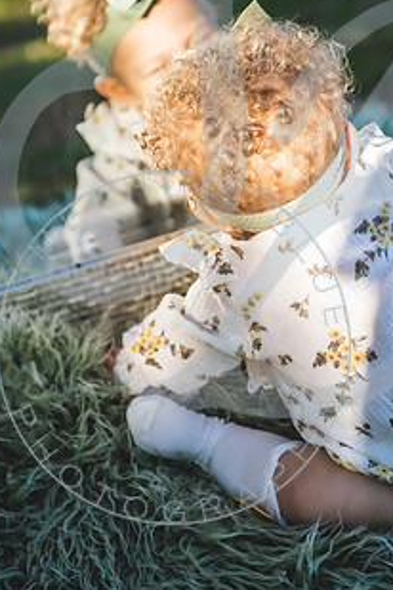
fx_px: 1572
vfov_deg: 21.2
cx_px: 259
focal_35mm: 96
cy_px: 202
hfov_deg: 14.2
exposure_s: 1/800
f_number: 2.8
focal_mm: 66
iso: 200
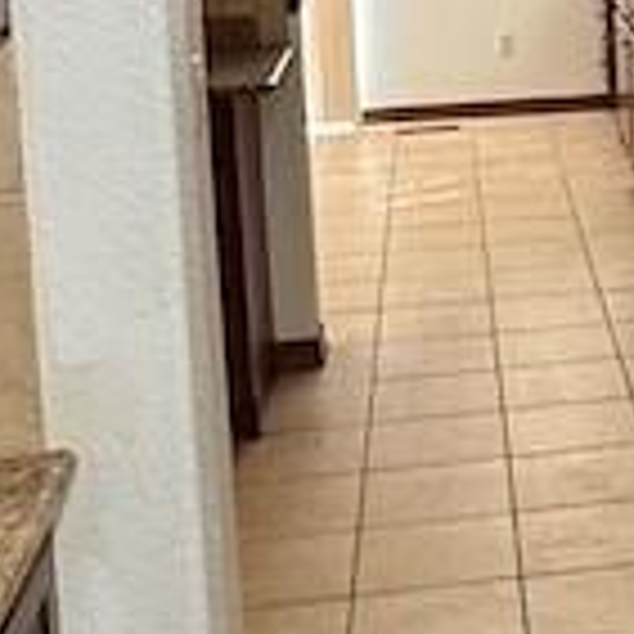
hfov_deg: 17.9
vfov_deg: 18.8
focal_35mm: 90
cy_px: 0
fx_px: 1865
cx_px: 854
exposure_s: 1/60
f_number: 2.2
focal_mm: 2.22
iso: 250
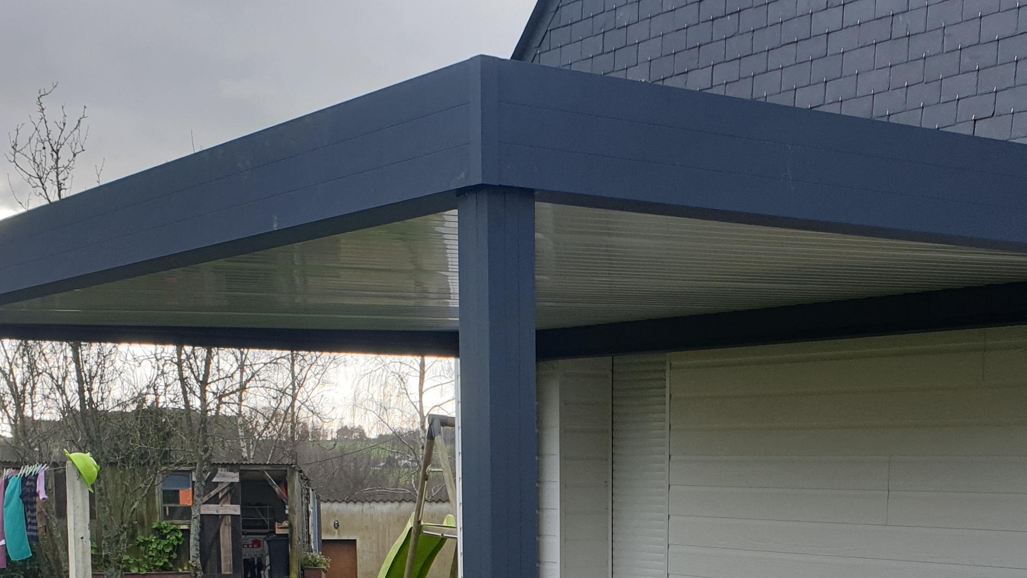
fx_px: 1634
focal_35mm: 60
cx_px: 617
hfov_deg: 34.8
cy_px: 730
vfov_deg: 18.7
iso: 50
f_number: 2.4
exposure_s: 1/281
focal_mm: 4.3
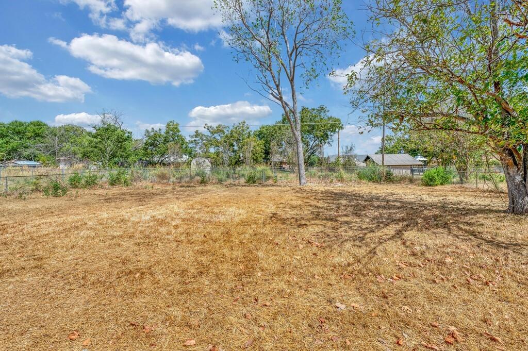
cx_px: 264
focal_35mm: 16
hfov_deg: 98.6
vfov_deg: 75.4
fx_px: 227
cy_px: 176
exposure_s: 1/800
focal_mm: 15.5
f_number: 8
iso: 160
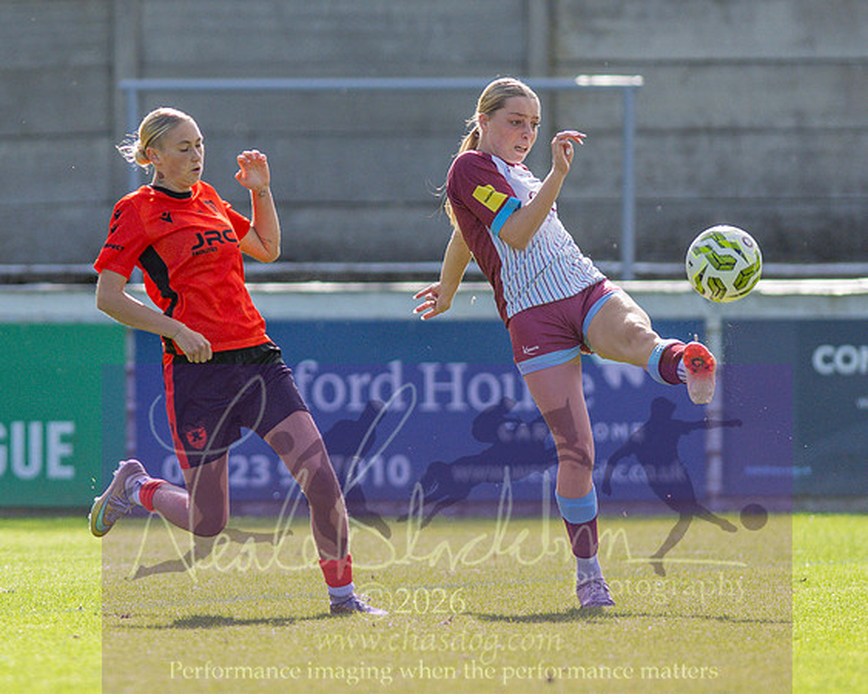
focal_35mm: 796
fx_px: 20437
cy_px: 243
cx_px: 127
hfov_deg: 2.4
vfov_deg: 1.9
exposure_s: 1/3200
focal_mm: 300
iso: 200
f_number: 2.8
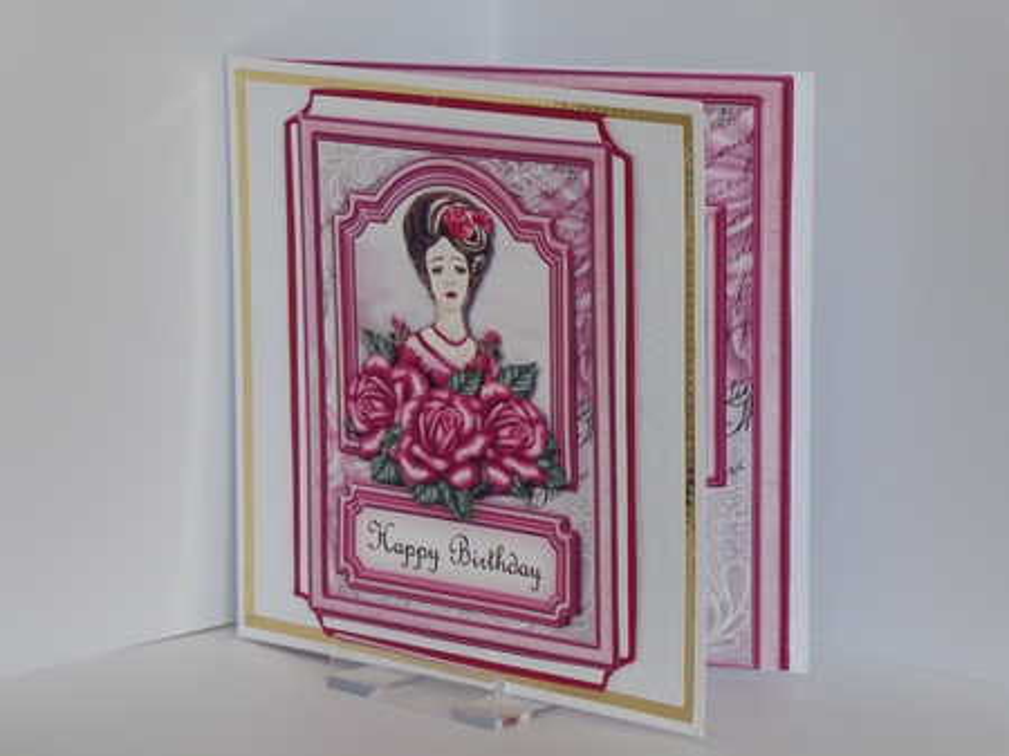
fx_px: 4370
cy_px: 378
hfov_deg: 13.2
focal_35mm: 150
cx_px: 504
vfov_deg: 9.9
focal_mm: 24.2
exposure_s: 1/125
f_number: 5.3
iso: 320
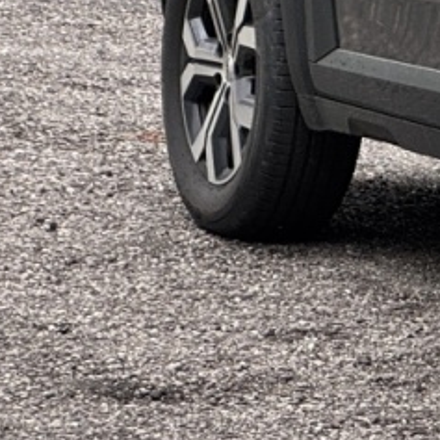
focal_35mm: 344
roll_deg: +2.1
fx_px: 4947
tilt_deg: -7.6
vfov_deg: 5.1
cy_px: -141
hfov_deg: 5.0
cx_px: 1060
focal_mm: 9
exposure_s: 1/99
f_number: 2.8
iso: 50
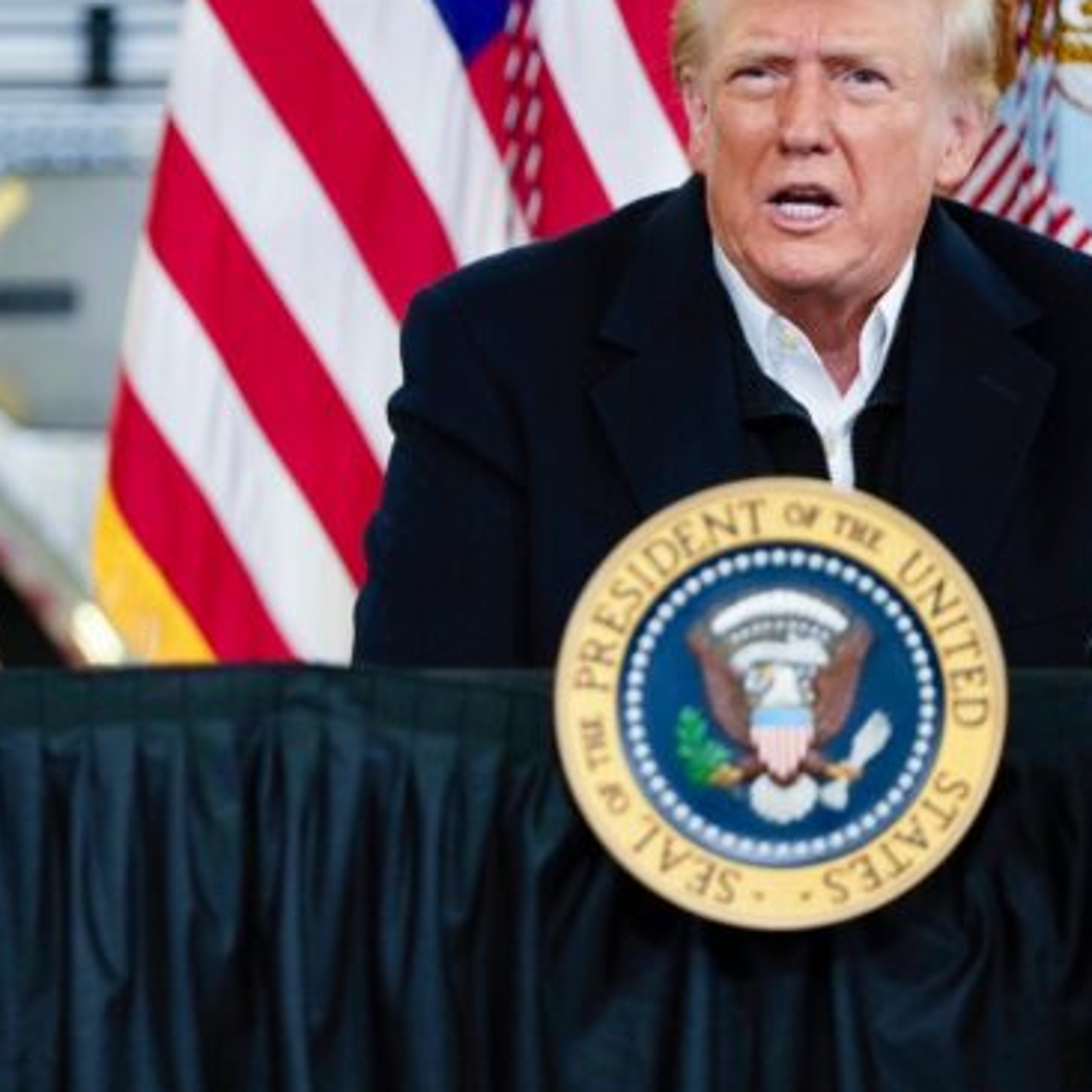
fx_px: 11564
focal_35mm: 324
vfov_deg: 5.4
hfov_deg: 5.4
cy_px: 445
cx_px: 173
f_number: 2.8
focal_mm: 186
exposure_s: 1/500
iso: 2500
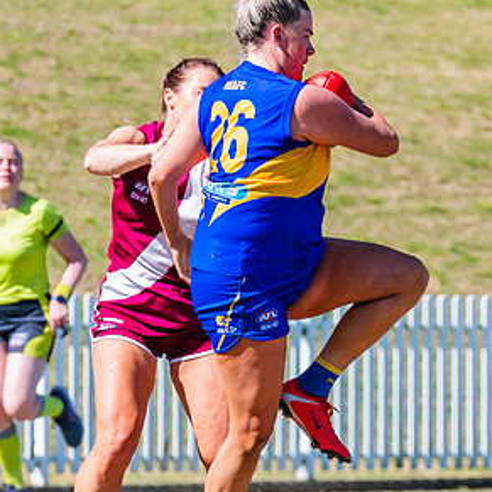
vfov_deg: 2.0
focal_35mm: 882
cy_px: 229
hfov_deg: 2.0
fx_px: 14183
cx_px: 232
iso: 800
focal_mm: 310
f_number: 9
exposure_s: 1/1600
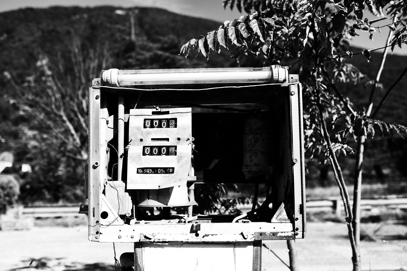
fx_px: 395
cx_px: 204
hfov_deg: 54.5
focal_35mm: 35
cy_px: 136
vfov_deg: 37.8
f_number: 2.8
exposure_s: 1/2500
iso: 100
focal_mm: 35
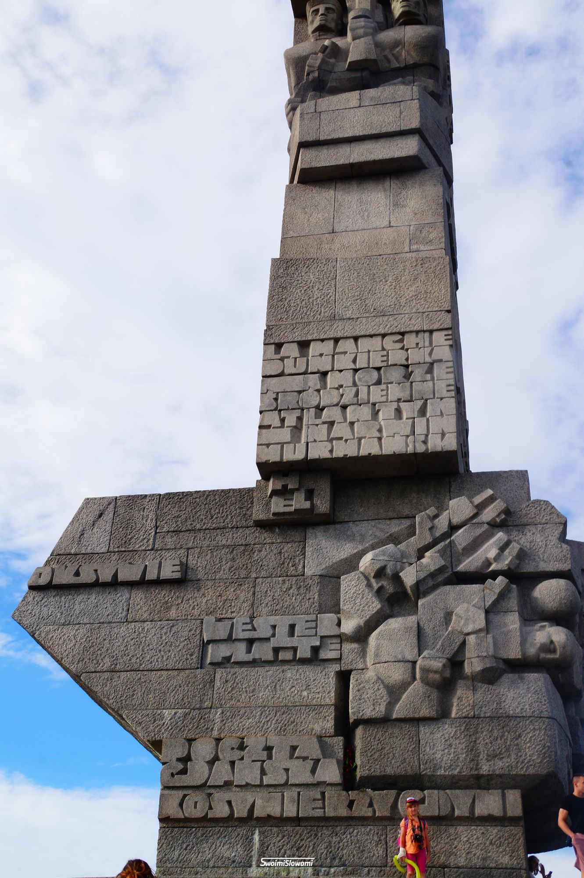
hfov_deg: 31.9
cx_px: 292
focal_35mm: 42
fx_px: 1023
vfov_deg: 46.4
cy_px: 439
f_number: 16
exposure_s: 1/40
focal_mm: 28
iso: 100
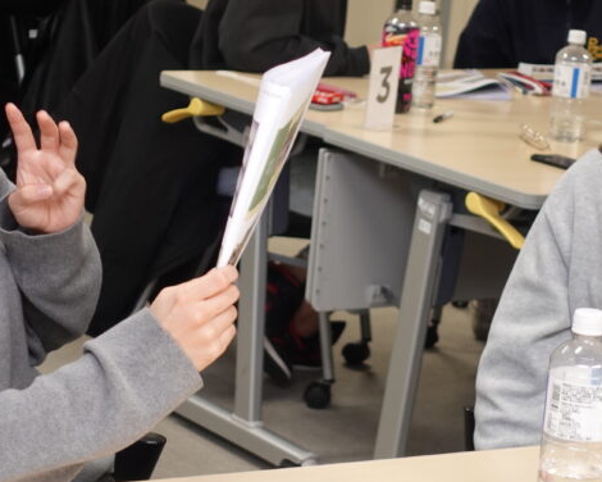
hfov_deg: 13.5
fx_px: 2548
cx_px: 310
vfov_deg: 10.8
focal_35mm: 143
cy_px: 211
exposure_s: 1/80
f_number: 2.8
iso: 400
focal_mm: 25.7
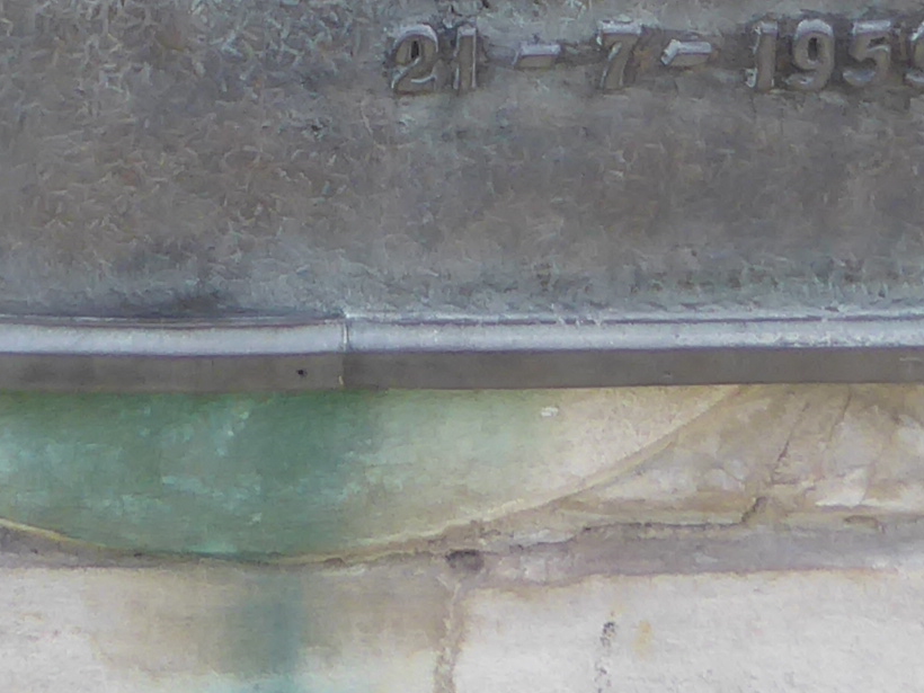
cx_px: 153
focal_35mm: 122
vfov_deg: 11.2
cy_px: -608
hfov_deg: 16.0
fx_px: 3257
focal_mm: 4.3
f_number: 3.3
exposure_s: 1/100
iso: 80
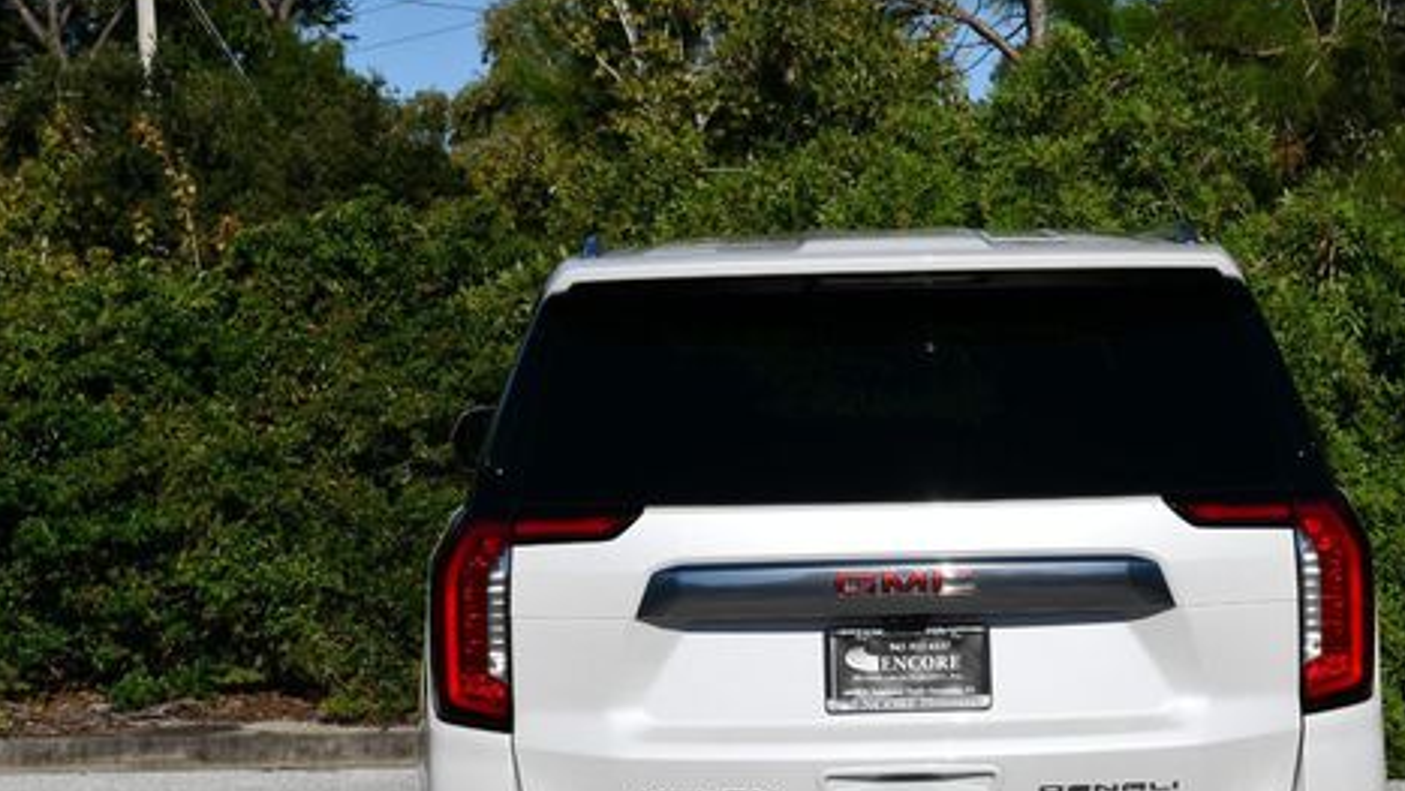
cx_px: 836
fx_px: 3428
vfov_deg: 13.1
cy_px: 605
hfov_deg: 23.1
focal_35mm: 92
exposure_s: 1/400
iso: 100
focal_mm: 32
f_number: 10
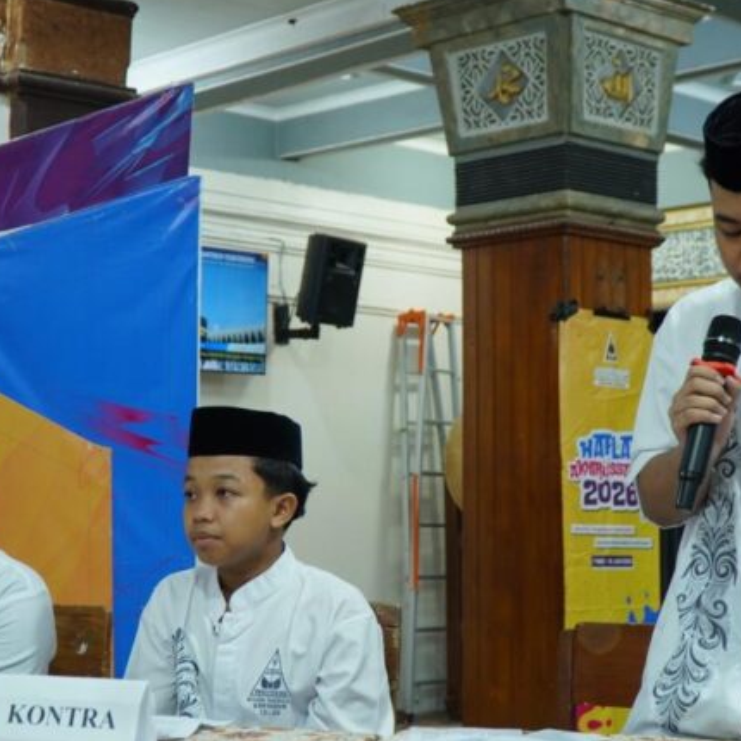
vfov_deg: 27.7
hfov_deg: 27.7
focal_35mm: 62
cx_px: 329
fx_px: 1502
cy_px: 377
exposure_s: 1/50
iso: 800
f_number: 4
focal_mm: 30
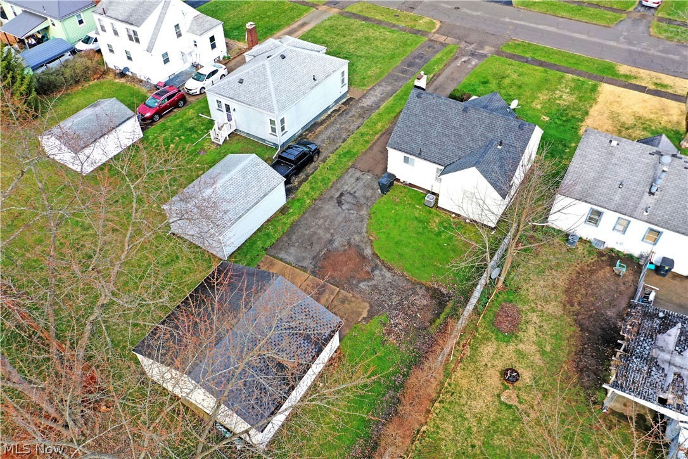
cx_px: 344
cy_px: 230
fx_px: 535
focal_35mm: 28
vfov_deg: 46.4
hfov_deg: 65.5
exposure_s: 1/200
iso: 100
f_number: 4.5
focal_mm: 10.26
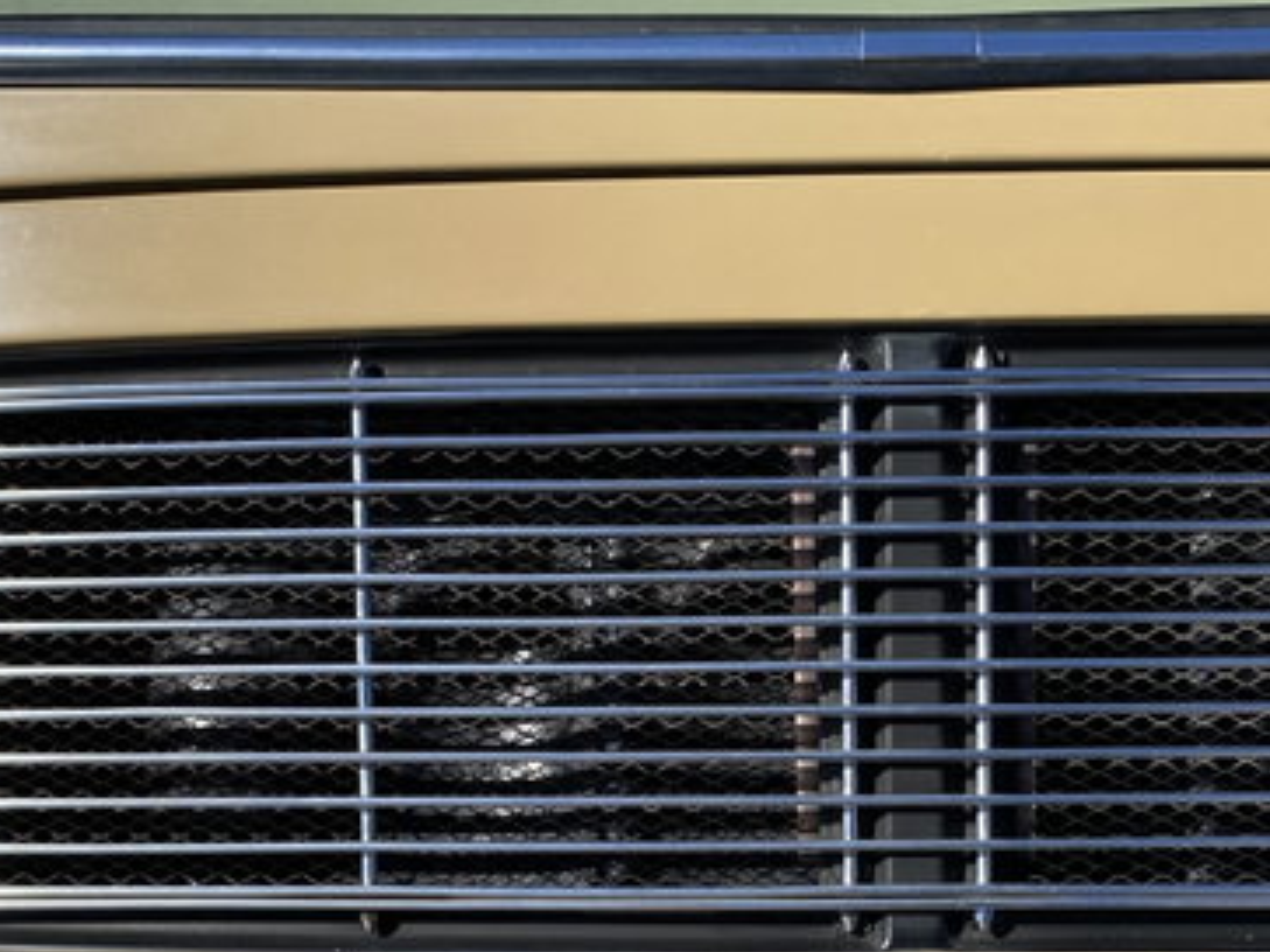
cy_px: 920
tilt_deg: -65.6
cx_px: 864
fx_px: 2017
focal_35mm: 55
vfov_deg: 25.4
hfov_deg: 34.6
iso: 32
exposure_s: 1/3300
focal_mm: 4.25
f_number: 1.8
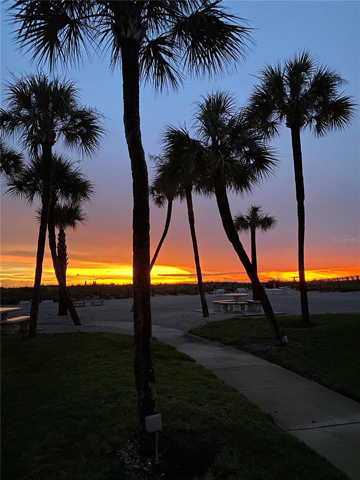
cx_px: 180
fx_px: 361
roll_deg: +0.9
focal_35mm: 26
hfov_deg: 53.1
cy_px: 240
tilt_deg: +7.4
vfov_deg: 67.3
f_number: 1.8
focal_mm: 4.25
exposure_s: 1/10
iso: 500
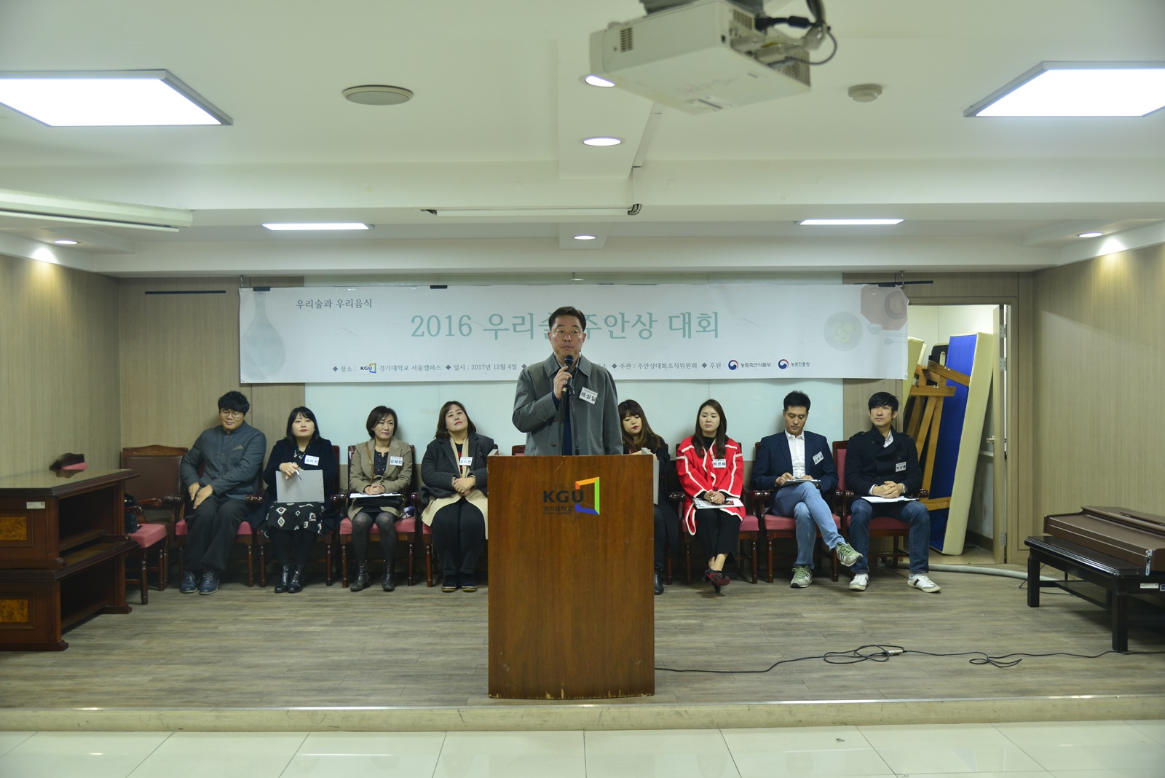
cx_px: 582
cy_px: 389
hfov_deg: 55.8
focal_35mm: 34
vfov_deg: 38.9
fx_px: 1101
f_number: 4
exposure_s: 1/60
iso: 800
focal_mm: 34
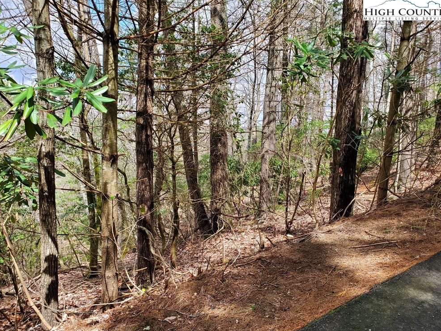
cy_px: 170
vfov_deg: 51.4
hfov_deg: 65.3
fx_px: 344
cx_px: 225
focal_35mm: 27
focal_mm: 4.3
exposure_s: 1/436
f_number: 2.4
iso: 50
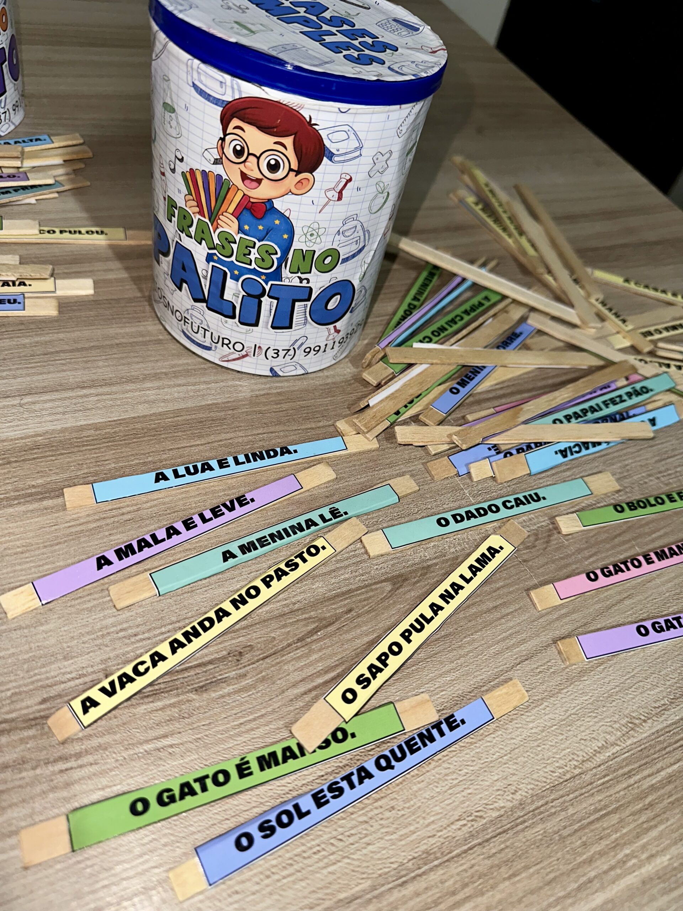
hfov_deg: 56.8
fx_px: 631
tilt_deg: -49.6
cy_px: 456
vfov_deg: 71.6
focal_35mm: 24
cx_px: 342
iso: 50
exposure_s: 1/29
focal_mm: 6.86
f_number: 1.78
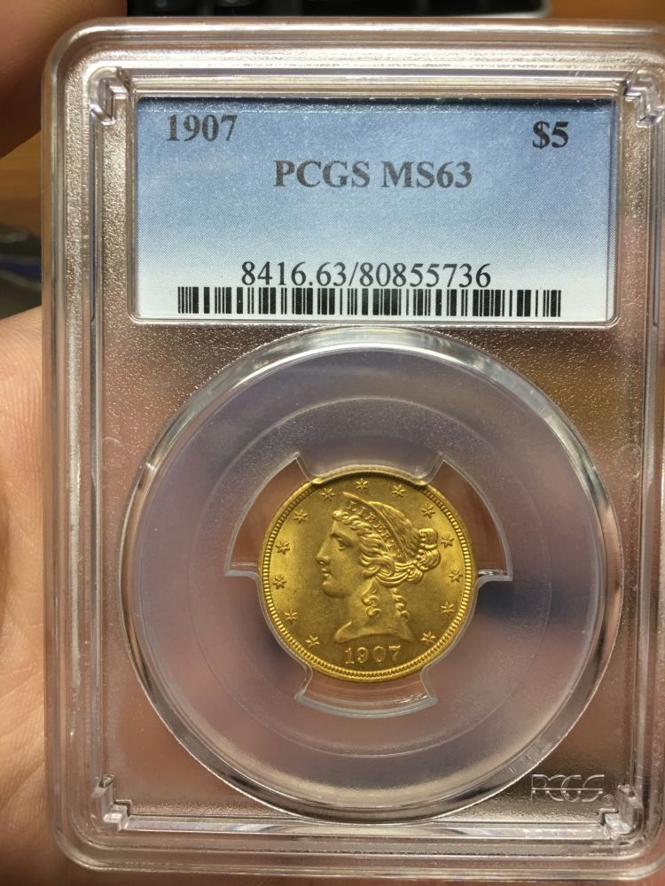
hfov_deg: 48.2
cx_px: 332
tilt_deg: -46.4
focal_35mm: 29
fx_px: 743
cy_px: 443
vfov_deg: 61.7
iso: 32
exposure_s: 1/15
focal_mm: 4.15
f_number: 2.2
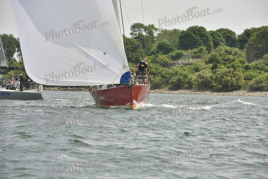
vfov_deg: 6.9
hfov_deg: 10.3
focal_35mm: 200
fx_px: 1489
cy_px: 90
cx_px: 134
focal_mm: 200
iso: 400
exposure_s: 1/1000
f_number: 10
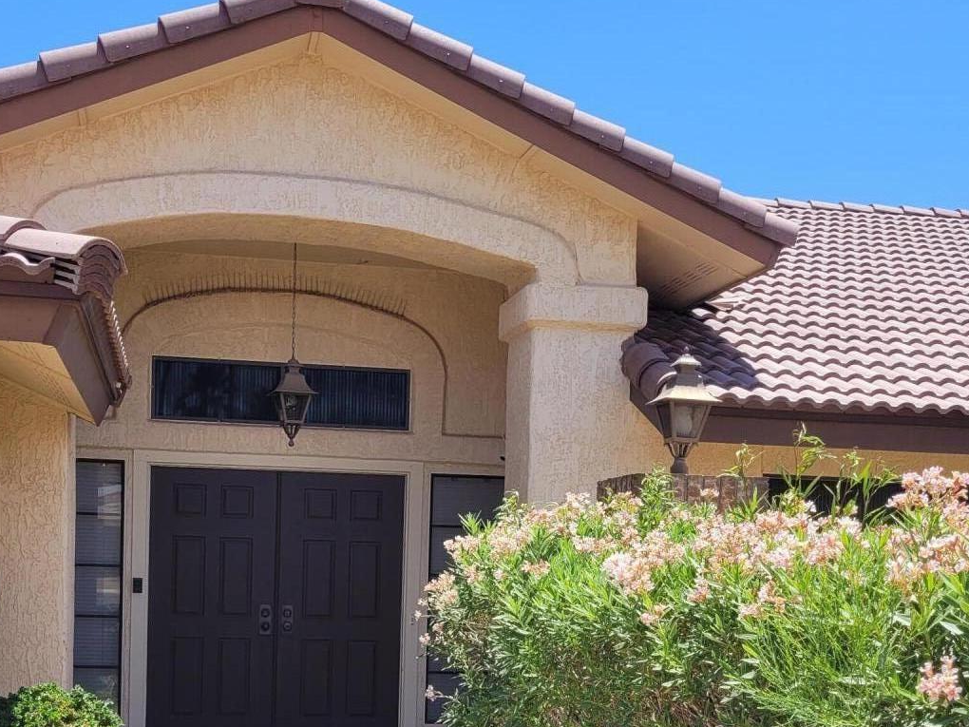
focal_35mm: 51
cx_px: 406
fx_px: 1428
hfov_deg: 37.4
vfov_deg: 27.6
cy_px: 639
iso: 40
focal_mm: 5.4
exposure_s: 1/1668
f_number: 1.8
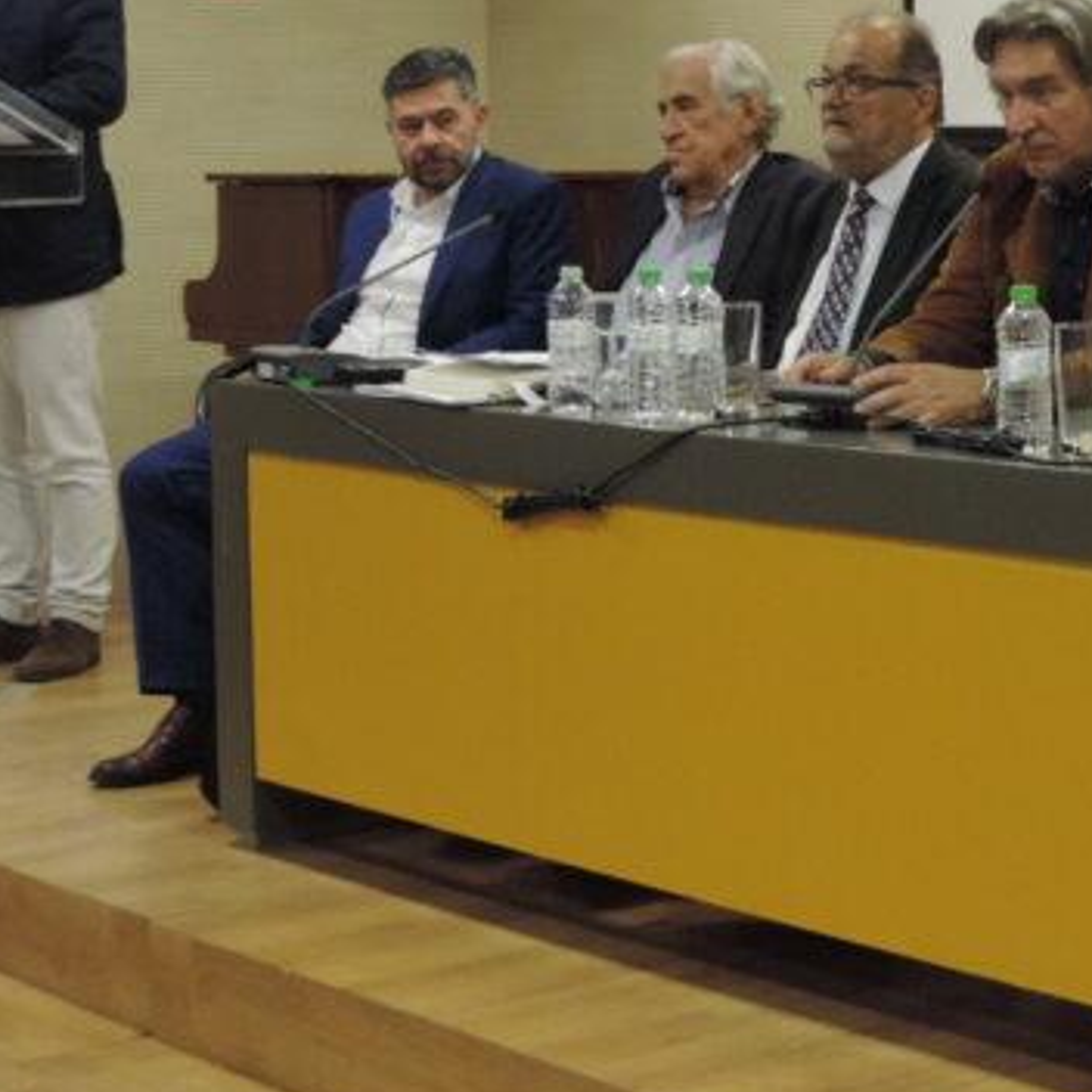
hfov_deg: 19.0
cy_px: 239
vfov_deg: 19.1
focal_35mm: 90
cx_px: 980
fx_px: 3212
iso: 400
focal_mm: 6.2
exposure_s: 1/25
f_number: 3.3
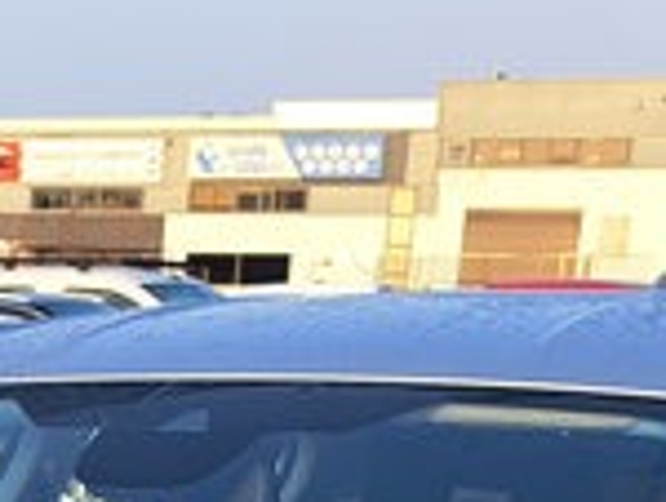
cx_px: -284
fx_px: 2467
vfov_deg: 10.0
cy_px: 1244
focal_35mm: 128
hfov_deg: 14.5
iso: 50
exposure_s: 1/231
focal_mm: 5.23
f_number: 1.8
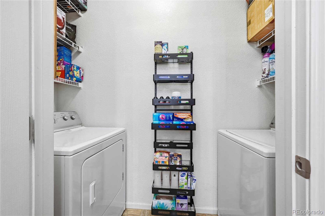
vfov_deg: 81.1
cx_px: 162
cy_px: 108
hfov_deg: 104.3
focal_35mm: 14
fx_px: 126
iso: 400
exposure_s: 1/125
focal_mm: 14
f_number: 8
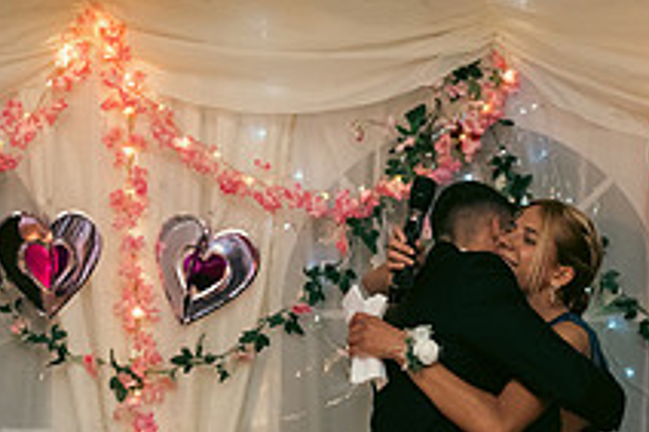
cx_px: 517
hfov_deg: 17.7
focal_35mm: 115
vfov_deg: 11.8
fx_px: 2072
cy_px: 363
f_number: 3.5
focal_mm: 42
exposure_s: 1/160
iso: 800
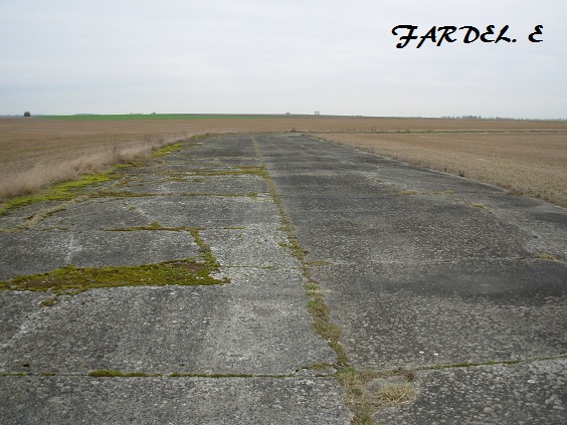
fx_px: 622
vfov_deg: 37.7
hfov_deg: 49.0
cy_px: 212
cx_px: 284
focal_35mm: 38
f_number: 2.9
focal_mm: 6.3
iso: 50
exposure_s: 1/166
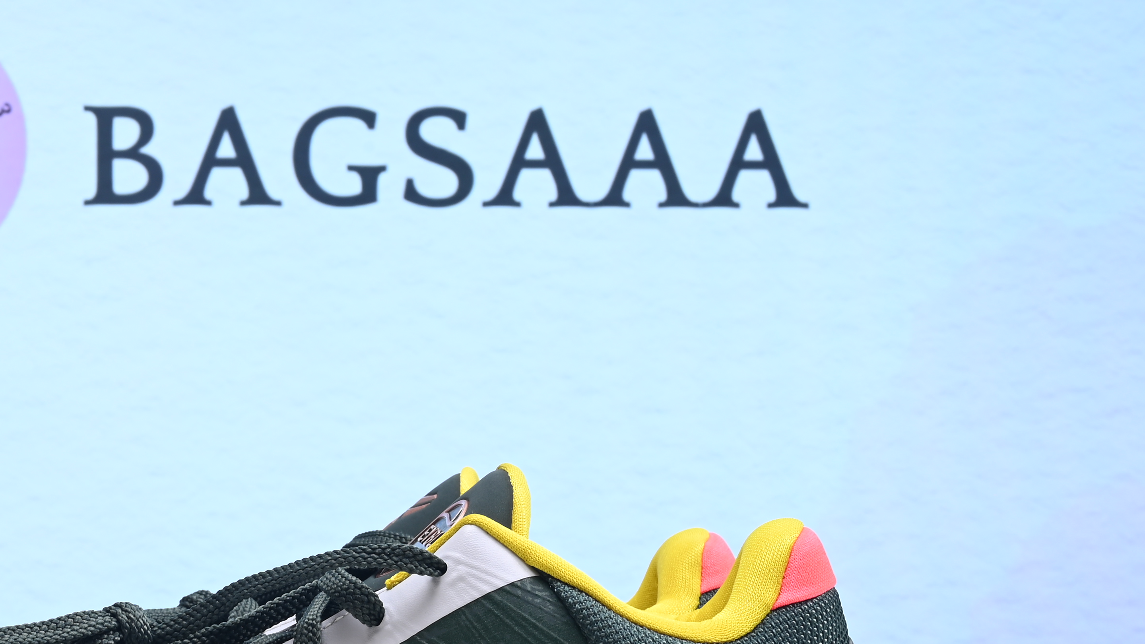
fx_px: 2459
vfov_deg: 14.8
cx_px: 279
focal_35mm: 81
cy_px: 518
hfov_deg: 25.9
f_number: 16
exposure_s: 1/2
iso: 100
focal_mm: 37
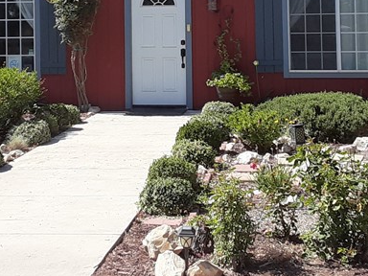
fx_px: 765
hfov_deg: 27.0
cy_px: 20
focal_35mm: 72
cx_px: 150
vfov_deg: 20.0
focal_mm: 2.91
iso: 40
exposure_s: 1/1321
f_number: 1.9
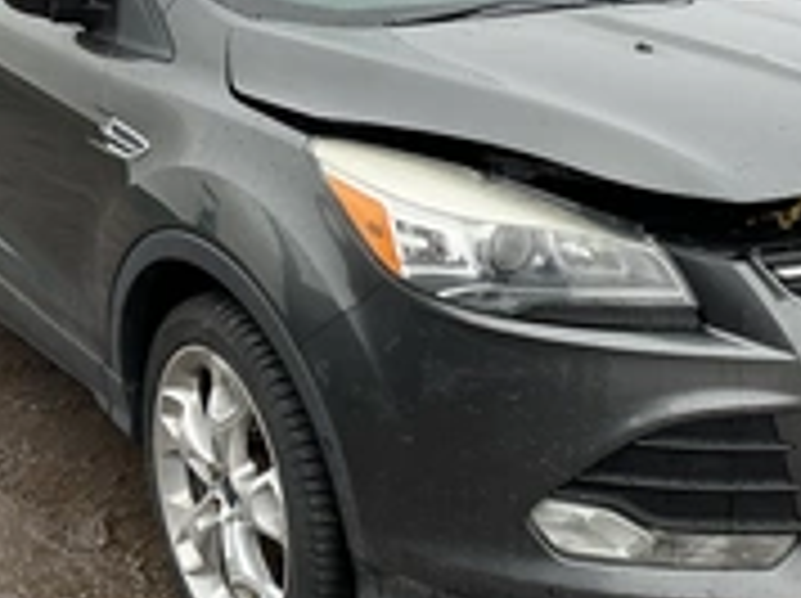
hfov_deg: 30.7
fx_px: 1456
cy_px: 189
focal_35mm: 63
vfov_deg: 23.1
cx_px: 454
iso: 20
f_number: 1.8
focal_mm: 3
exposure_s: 1/206
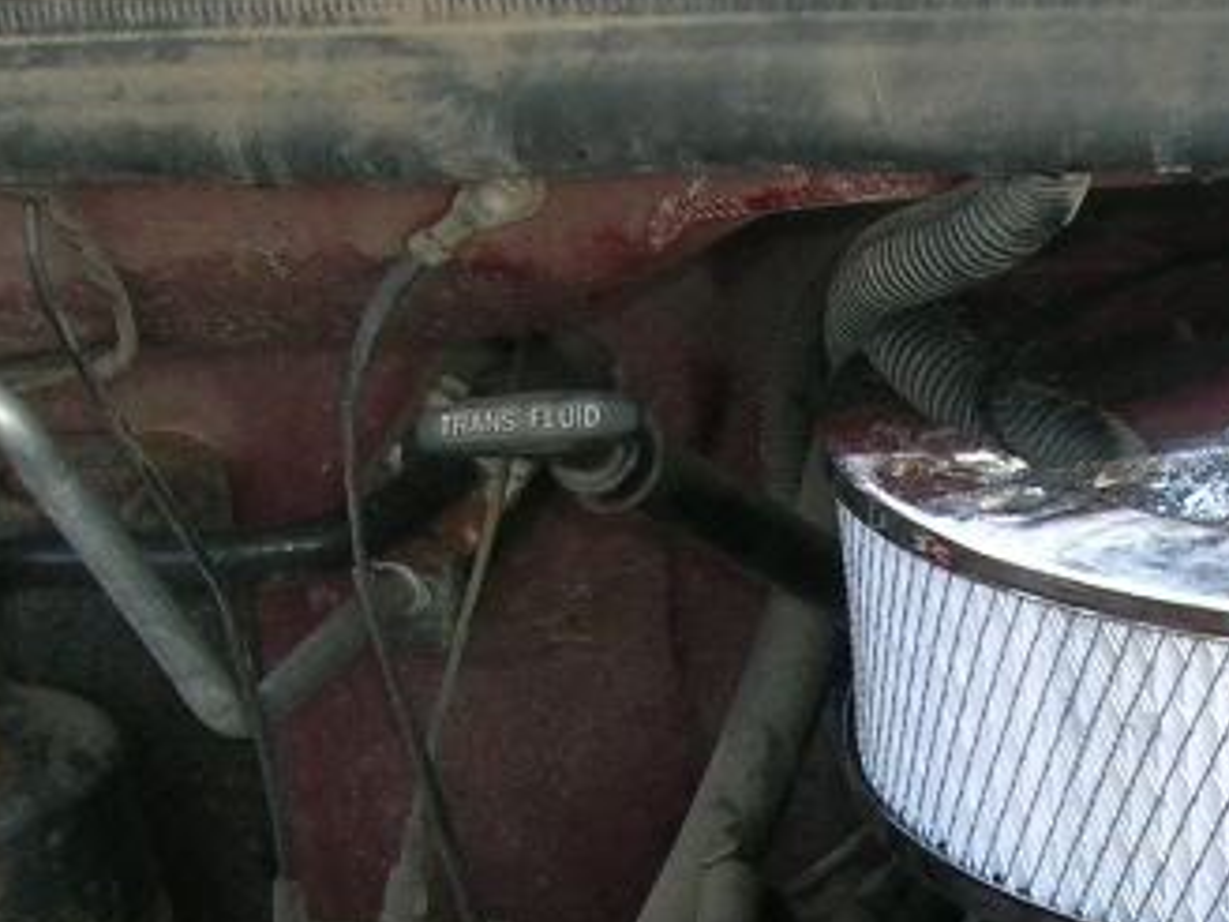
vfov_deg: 13.6
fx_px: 3763
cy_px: 1061
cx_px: 1401
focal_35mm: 106
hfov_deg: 17.8
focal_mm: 5.7
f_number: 4.9
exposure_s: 1/45.8
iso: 50
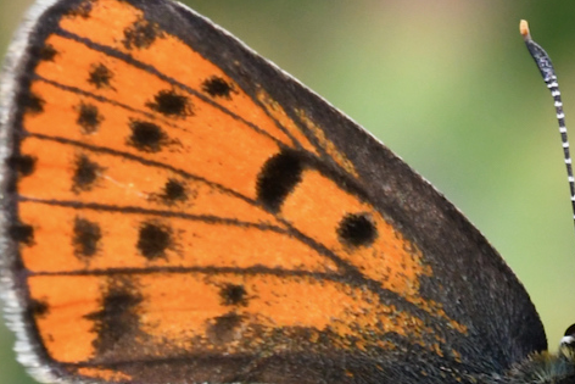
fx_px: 9570
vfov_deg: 2.3
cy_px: 462
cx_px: 546
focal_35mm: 599
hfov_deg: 3.4
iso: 1100
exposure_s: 1/640
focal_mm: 105
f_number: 16
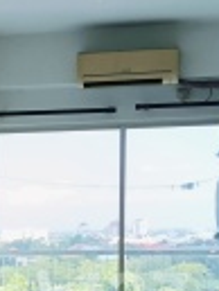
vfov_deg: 19.8
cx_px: -16
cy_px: 298
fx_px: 808
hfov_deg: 15.1
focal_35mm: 96
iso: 125
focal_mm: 3.98
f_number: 1.8
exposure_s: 1/100
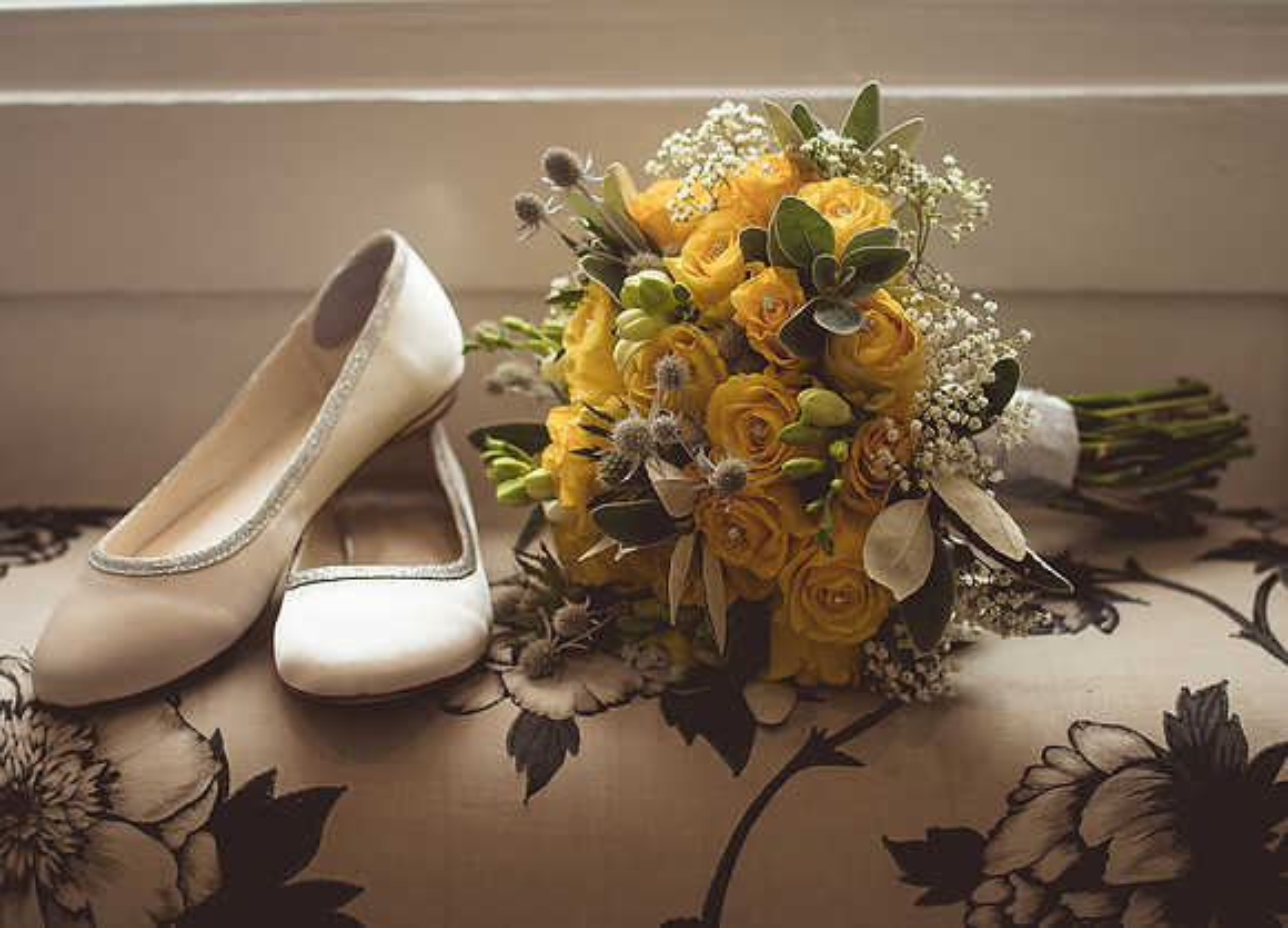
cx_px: 646
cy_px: 451
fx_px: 2174
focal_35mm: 59
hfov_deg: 33.0
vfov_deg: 24.1
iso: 100
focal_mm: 35
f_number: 2.5
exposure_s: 1/200
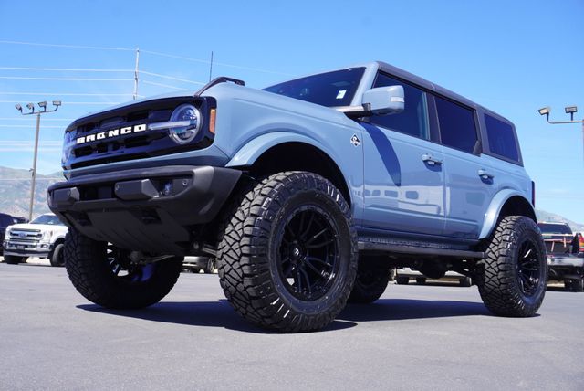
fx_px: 609
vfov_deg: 35.6
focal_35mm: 38
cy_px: 196
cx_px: 292
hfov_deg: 51.2
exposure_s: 1/125
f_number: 8
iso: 100
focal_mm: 25
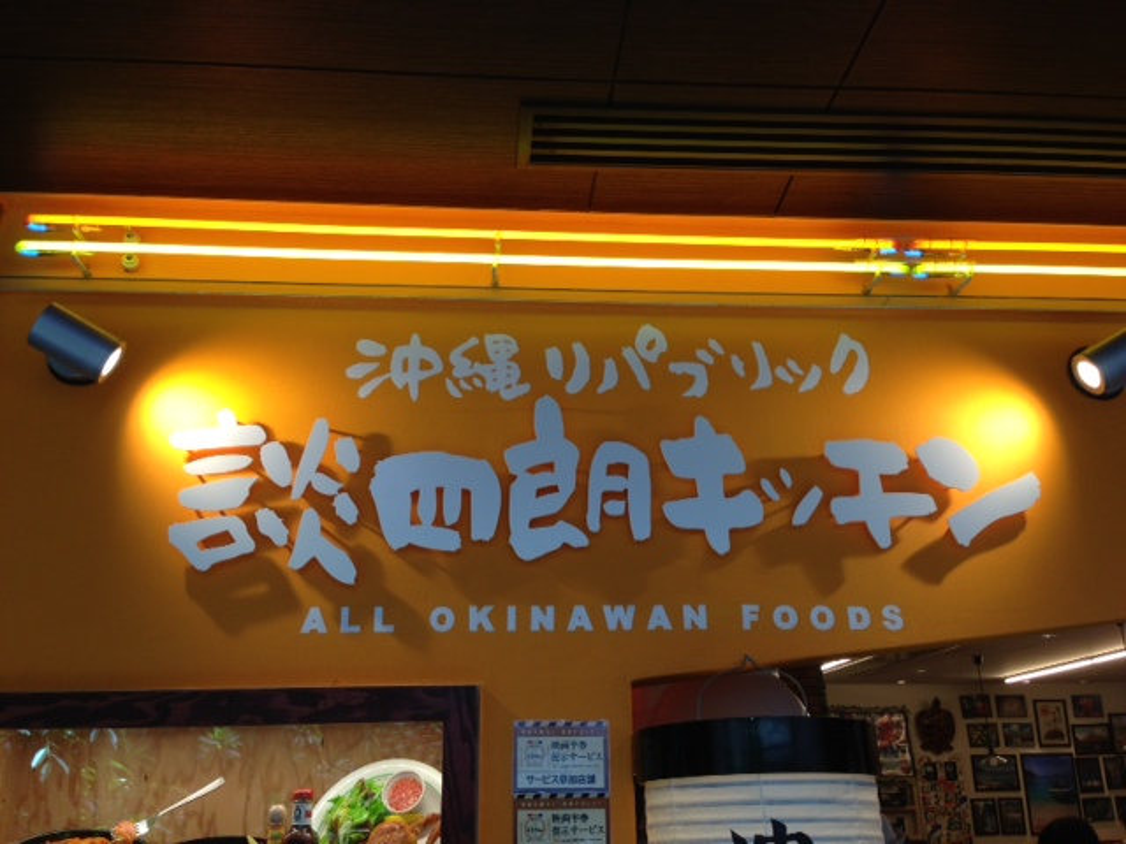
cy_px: 422
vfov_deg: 42.9
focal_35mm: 33
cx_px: 563
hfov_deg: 55.4
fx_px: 1073
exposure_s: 1/60
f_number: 2.4
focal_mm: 4.13
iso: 64
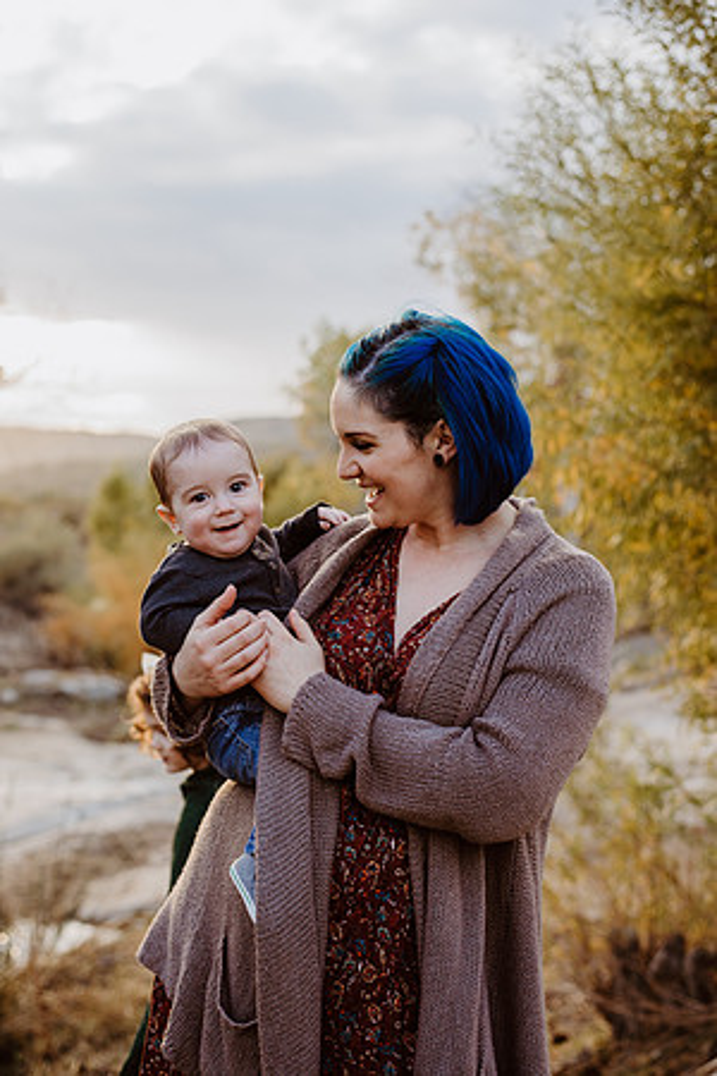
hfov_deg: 27.0
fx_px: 1494
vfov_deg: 39.6
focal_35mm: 50
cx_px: 358
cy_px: 538
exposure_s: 1/500
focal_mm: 50
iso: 400
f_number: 3.2
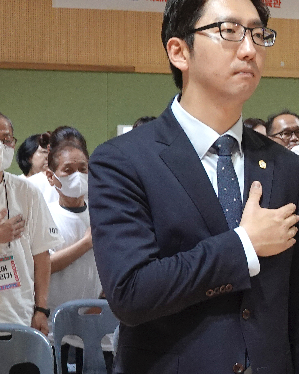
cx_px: 471
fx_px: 1571
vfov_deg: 13.6
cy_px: 231
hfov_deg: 10.4
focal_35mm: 142
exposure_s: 1/60
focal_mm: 19.84
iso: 500
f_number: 4
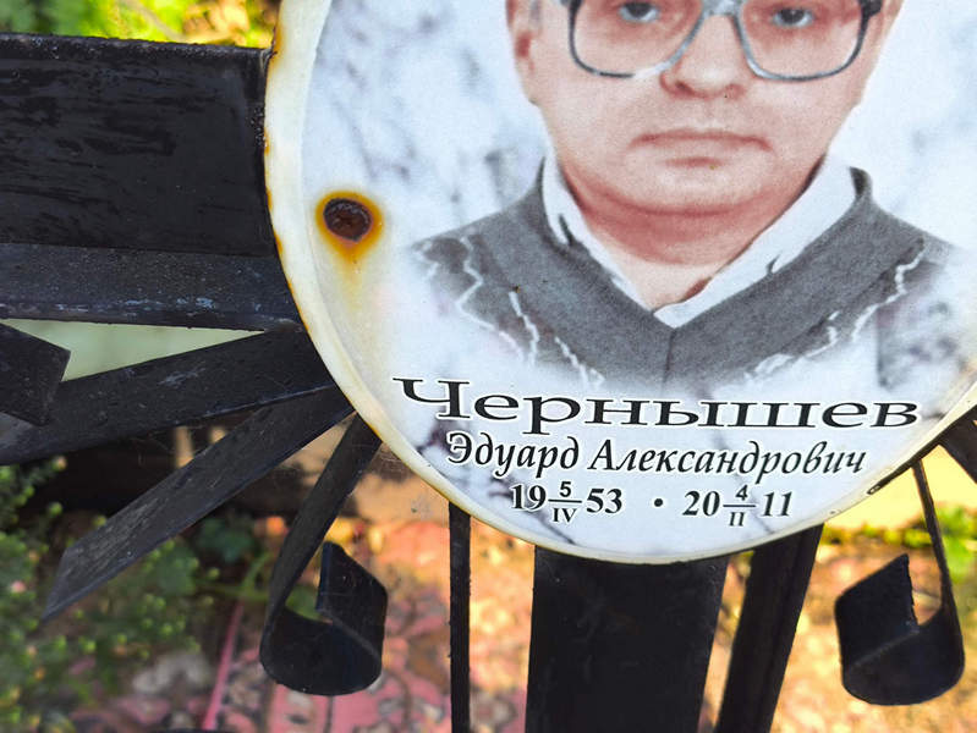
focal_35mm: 50
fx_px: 1412
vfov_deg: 29.1
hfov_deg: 38.2
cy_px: 366
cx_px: 488
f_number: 1.7
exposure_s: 1/183
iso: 50
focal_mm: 4.71
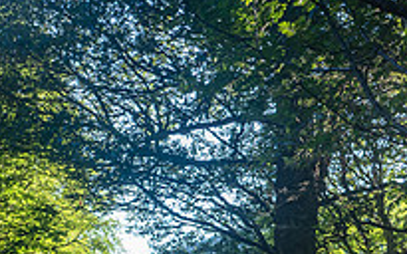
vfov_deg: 16.0
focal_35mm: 72
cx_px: 173
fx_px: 798
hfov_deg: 28.6
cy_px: 421
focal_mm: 12
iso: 200
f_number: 4
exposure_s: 1/30
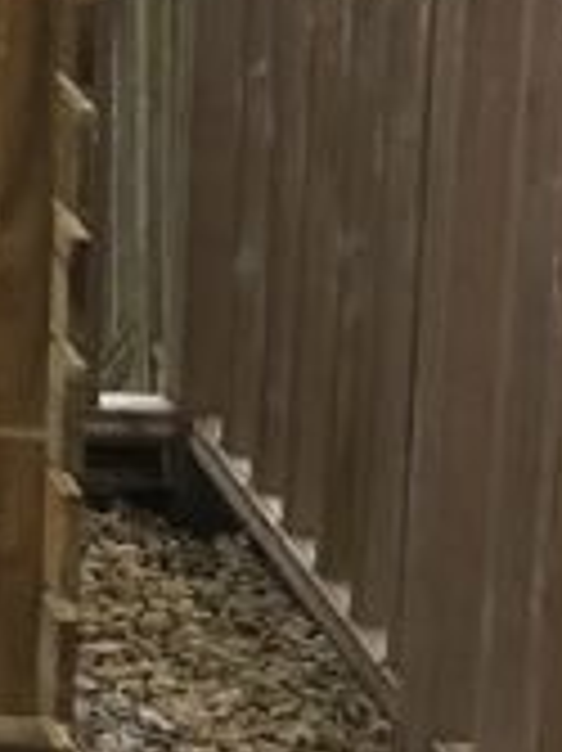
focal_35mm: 188
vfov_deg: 10.2
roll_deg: +0.6
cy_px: -333
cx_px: -1191
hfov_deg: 7.0
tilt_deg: -8.2
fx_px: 4075
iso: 25
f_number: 2.2
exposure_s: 1/705
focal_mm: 4.15
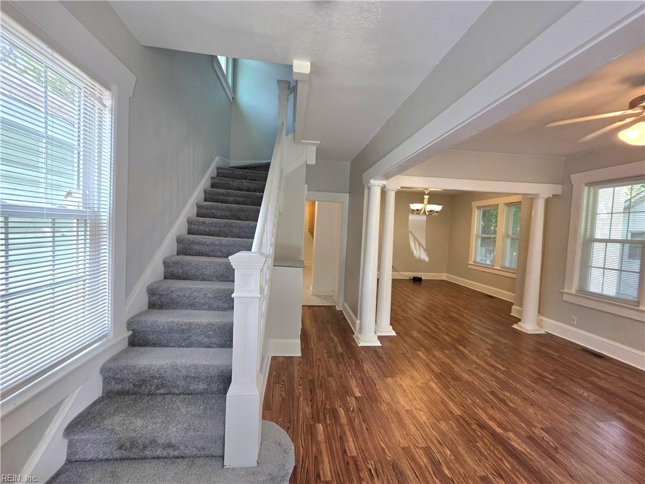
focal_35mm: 13
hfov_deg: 106.2
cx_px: 322
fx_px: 242
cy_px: 242
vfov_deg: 89.9
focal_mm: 2.2
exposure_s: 1/120
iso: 64
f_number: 1.9
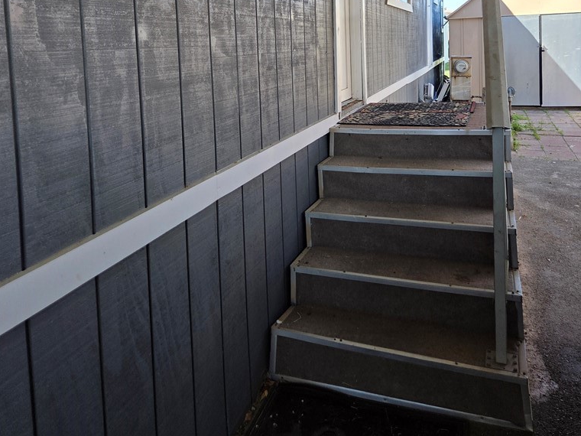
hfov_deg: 58.4
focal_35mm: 31
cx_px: 291
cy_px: 76
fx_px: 520
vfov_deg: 43.0
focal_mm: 5.4
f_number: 1.8
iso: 80
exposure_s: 1/1047
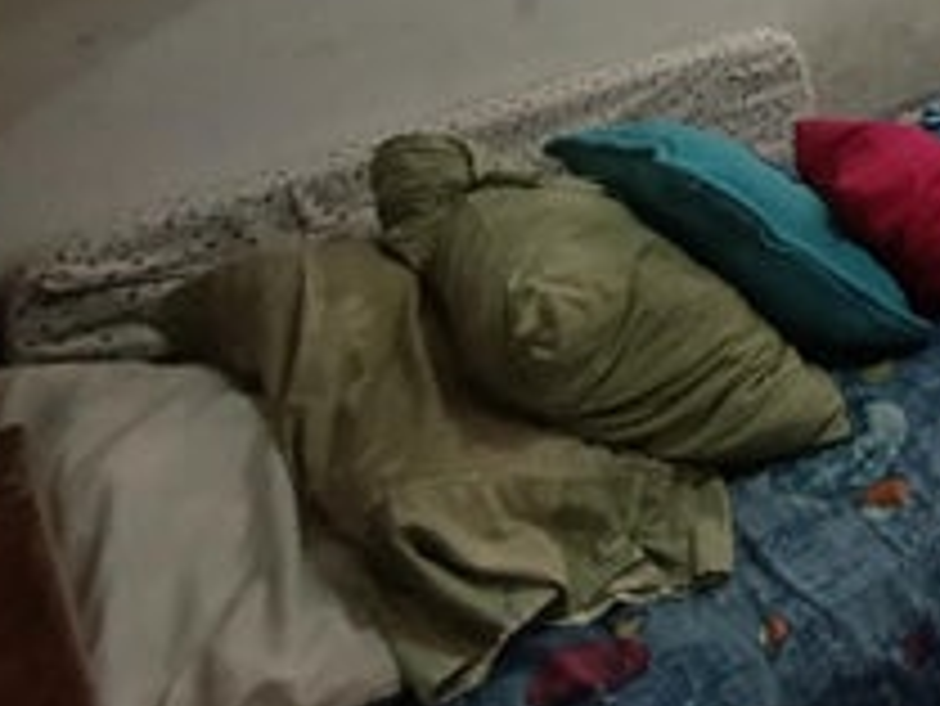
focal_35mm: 49
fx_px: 1331
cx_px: 1372
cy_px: -229
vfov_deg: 25.3
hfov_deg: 27.9
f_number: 2.2
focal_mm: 1.65
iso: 500
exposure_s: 1/33.3
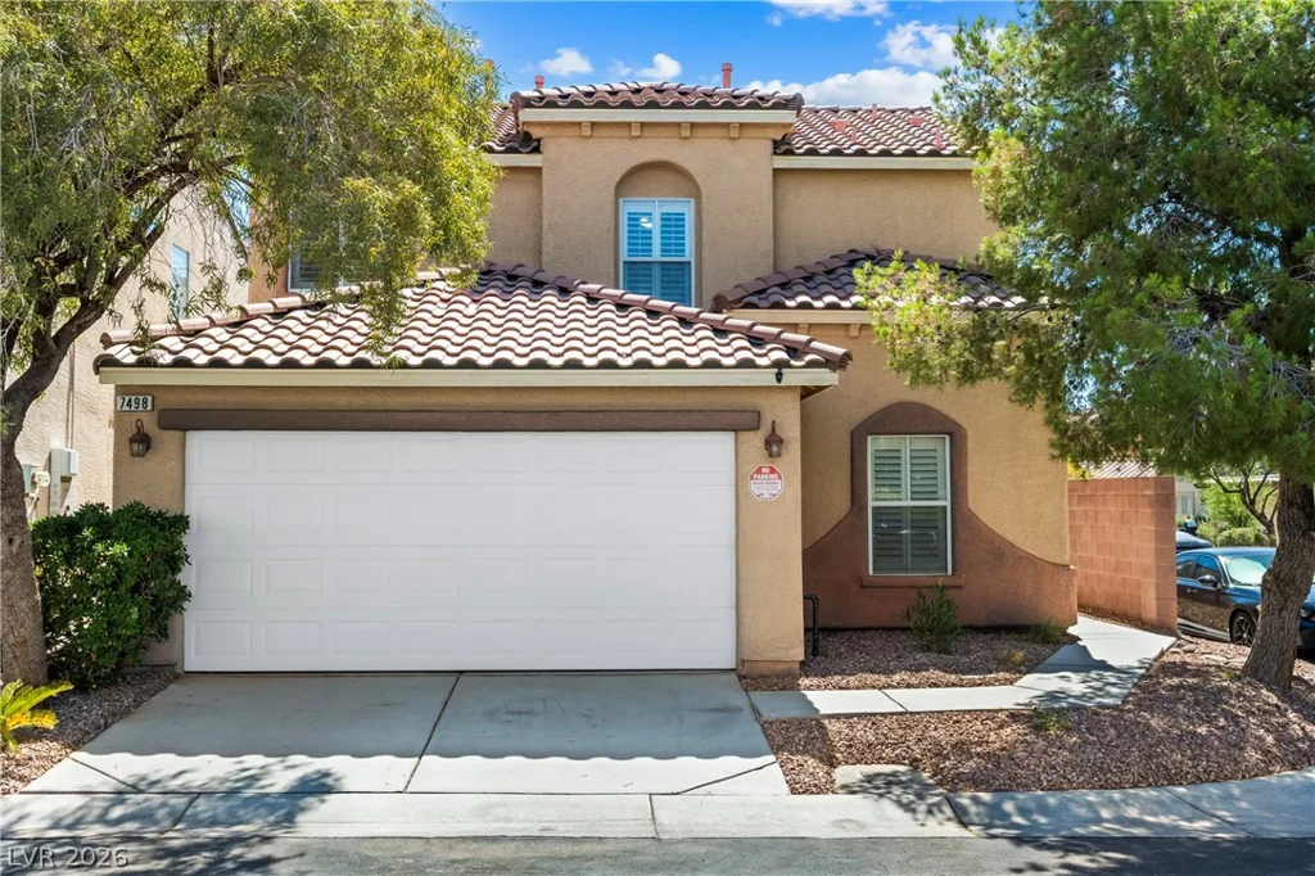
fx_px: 1241
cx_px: 658
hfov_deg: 55.8
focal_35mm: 34
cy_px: 438
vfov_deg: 38.9
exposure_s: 1/8000
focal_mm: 23
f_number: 8
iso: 400
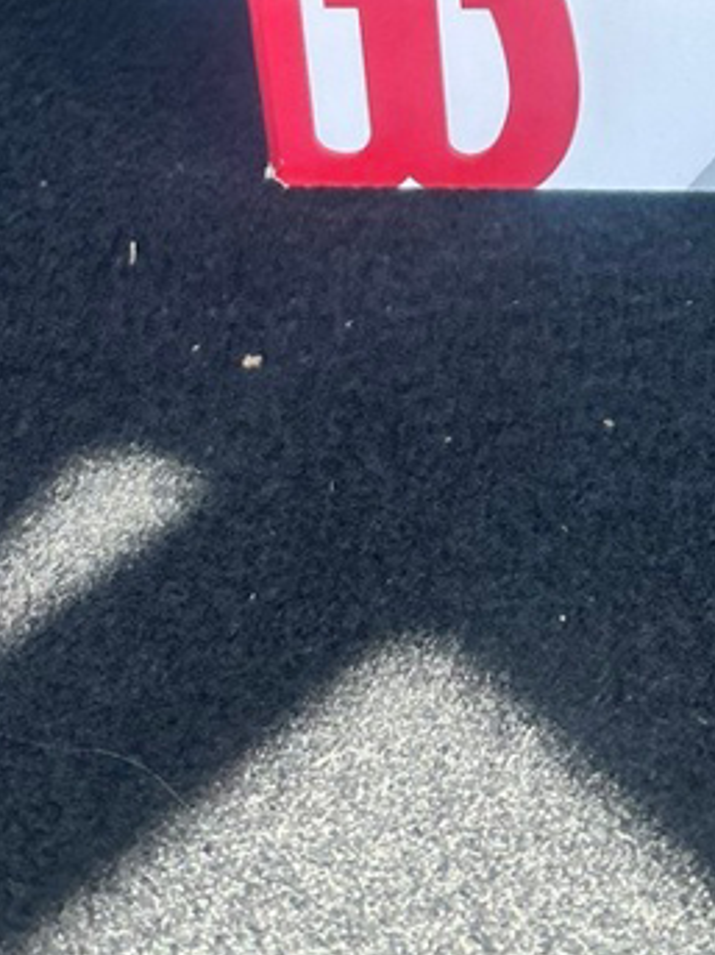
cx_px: 860
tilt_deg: -22.9
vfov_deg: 18.0
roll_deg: +0.0
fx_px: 2508
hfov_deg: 15.6
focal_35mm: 91
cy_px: -668
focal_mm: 5.7
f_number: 1.5
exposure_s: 1/1089
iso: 50
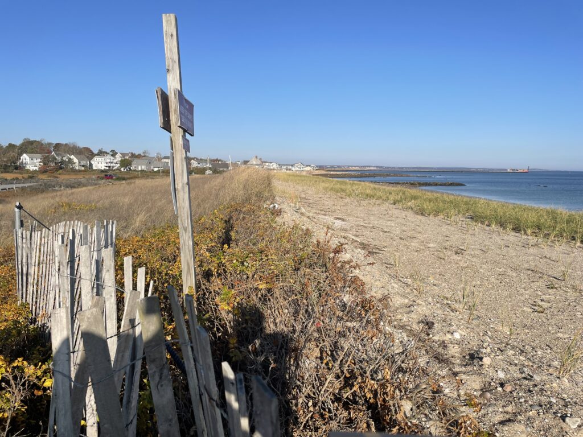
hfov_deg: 67.3
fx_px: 438
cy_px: 218
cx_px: 292
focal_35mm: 26
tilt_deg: -6.1
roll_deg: -0.3
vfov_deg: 53.1
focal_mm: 4.2
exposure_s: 1/4292
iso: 32
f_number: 1.6
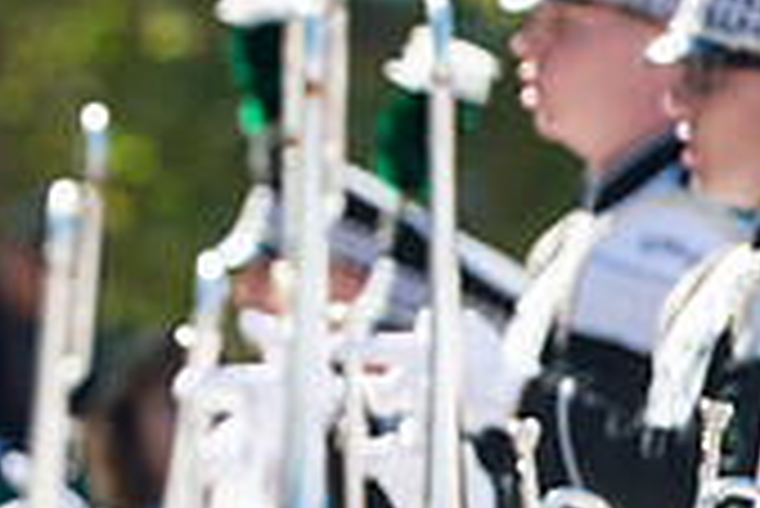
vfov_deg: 2.1
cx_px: -477
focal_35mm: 651
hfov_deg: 3.2
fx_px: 13755
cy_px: 103
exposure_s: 1/1000
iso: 200
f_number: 4.5
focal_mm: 190
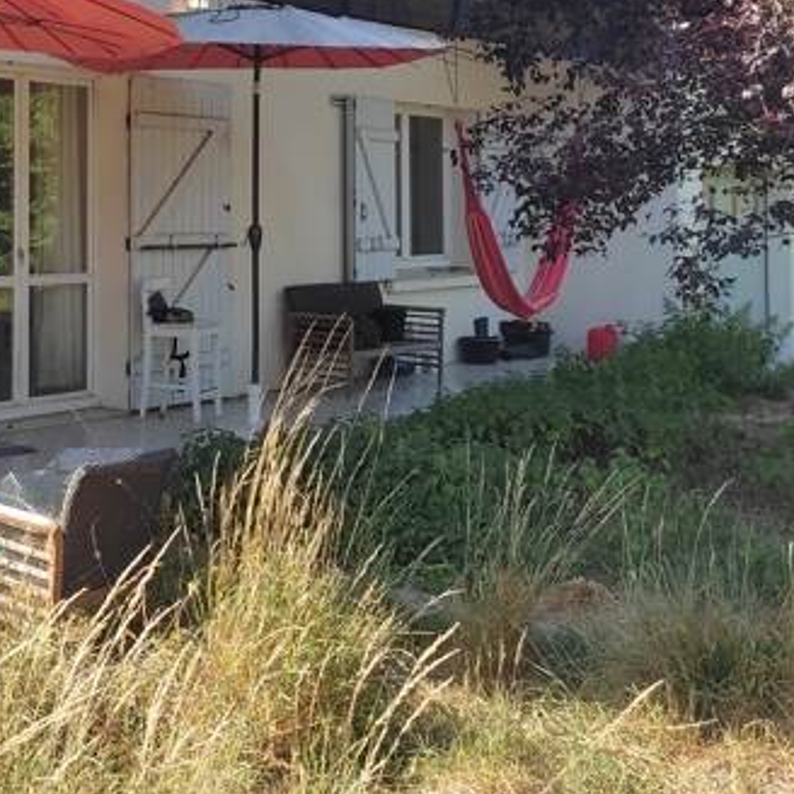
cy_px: 167
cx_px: 121
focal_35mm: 56
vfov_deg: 29.9
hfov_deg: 29.6
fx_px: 1453
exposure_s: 1/427
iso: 100
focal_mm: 4.74
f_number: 1.79
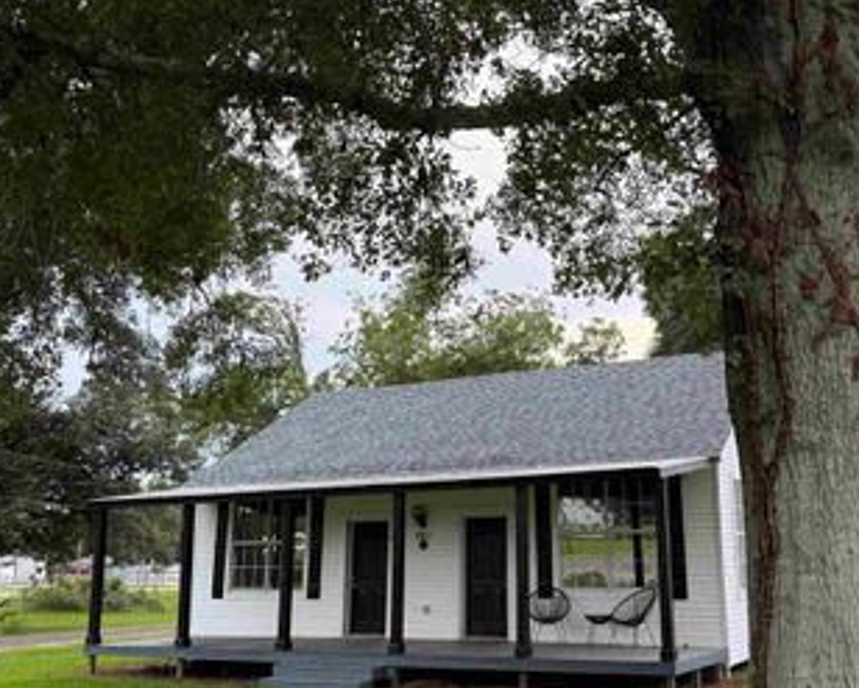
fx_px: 967
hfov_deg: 47.4
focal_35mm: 38
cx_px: 547
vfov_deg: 39.2
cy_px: 341
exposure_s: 1/1156
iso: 100
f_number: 1.78
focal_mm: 6.76
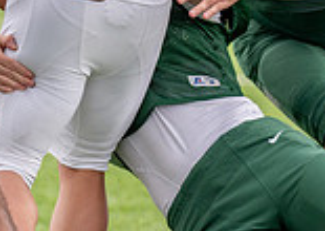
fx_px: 5812
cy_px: 111
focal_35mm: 631
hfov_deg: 3.2
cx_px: 64
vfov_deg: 2.3
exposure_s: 1/3200
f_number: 2.8
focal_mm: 160
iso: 500
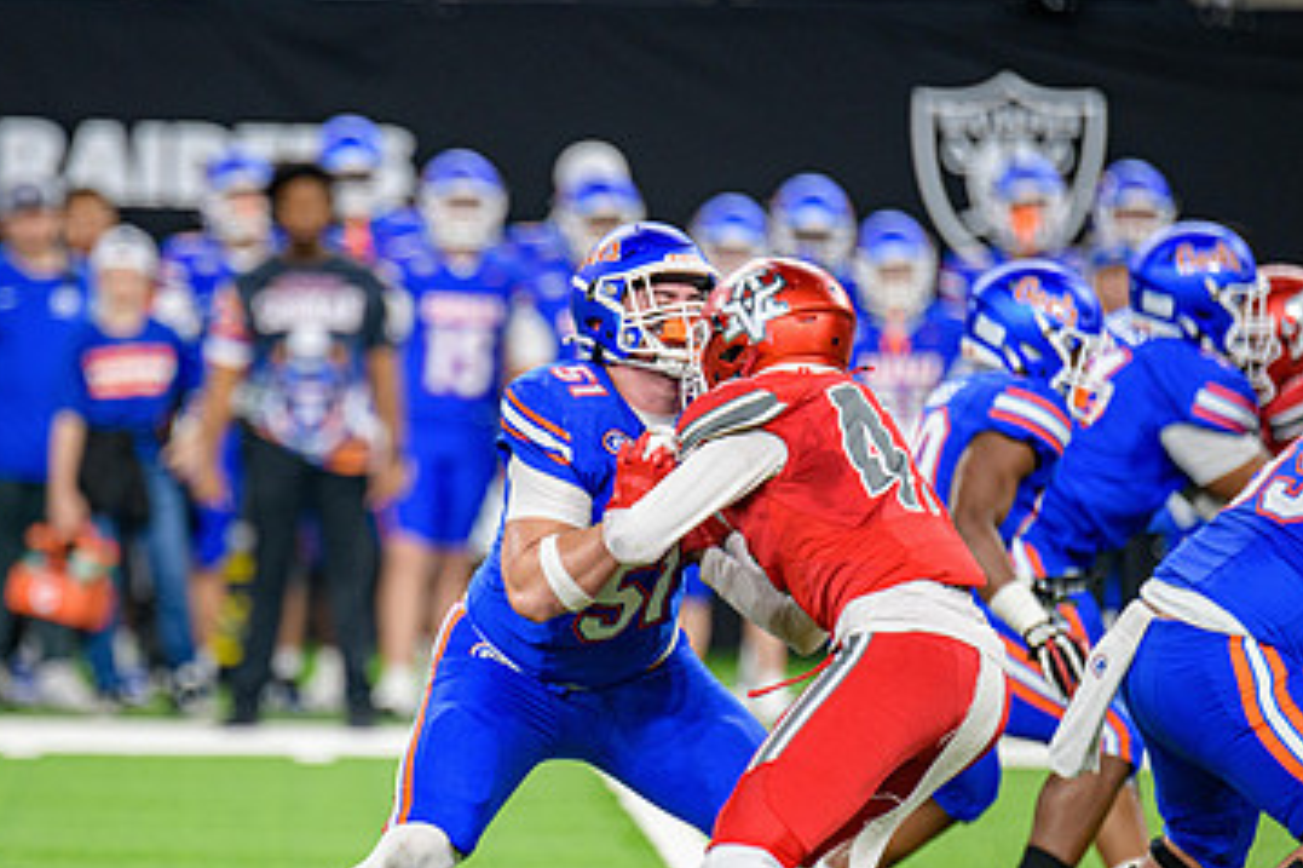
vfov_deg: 2.8
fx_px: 17545
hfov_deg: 4.3
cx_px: 505
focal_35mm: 485
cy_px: 630
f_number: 2.8
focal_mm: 300
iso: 1000
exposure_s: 1/400
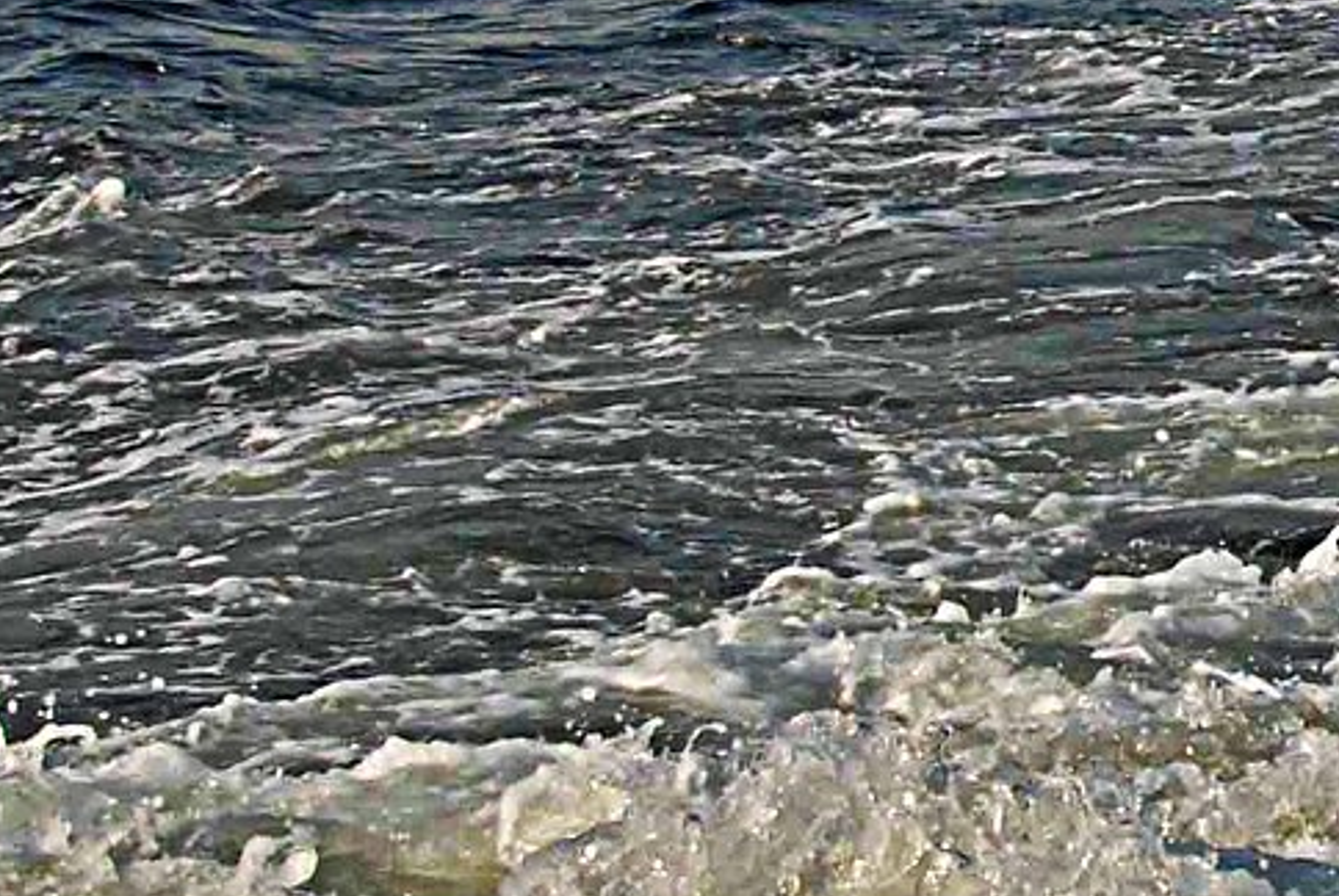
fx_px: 6144
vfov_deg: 8.3
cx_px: 2448
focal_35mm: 165
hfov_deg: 11.5
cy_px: 82
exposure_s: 1/400
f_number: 10
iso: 400
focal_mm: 26
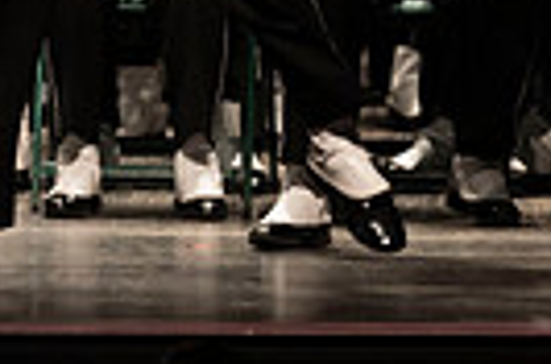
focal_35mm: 875
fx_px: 13360
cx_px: 700
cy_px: -422
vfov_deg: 1.6
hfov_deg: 2.4
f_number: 2.8
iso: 2500
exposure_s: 1/500
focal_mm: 200
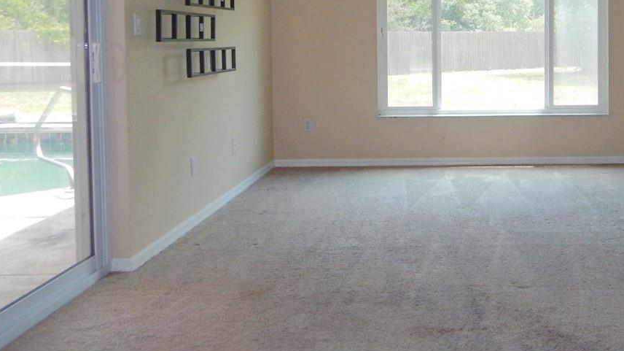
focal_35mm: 44
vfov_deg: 26.5
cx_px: 474
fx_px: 728
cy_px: 66
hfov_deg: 44.7
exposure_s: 1/125
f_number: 2.8
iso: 125
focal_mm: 4.3
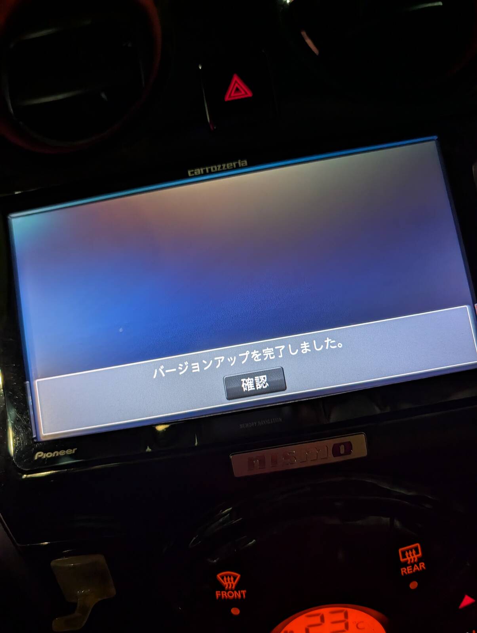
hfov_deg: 56.9
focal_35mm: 24
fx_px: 440
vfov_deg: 71.5
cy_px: 316
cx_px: 238
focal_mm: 6.9
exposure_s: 1/21.7
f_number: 1.68
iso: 334
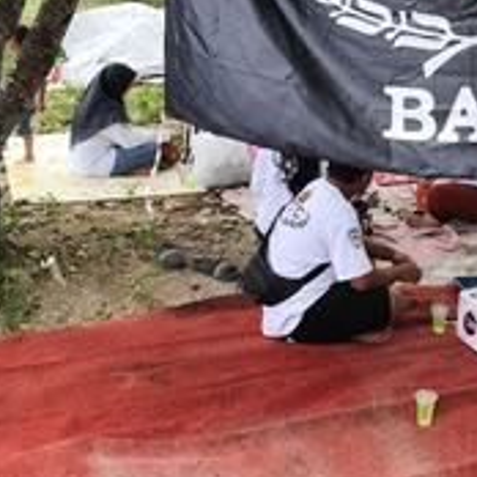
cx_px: 384
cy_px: 14
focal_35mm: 56
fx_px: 873
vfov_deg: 28.9
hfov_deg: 29.8
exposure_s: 1/202
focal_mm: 6.19
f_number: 1.65
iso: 50
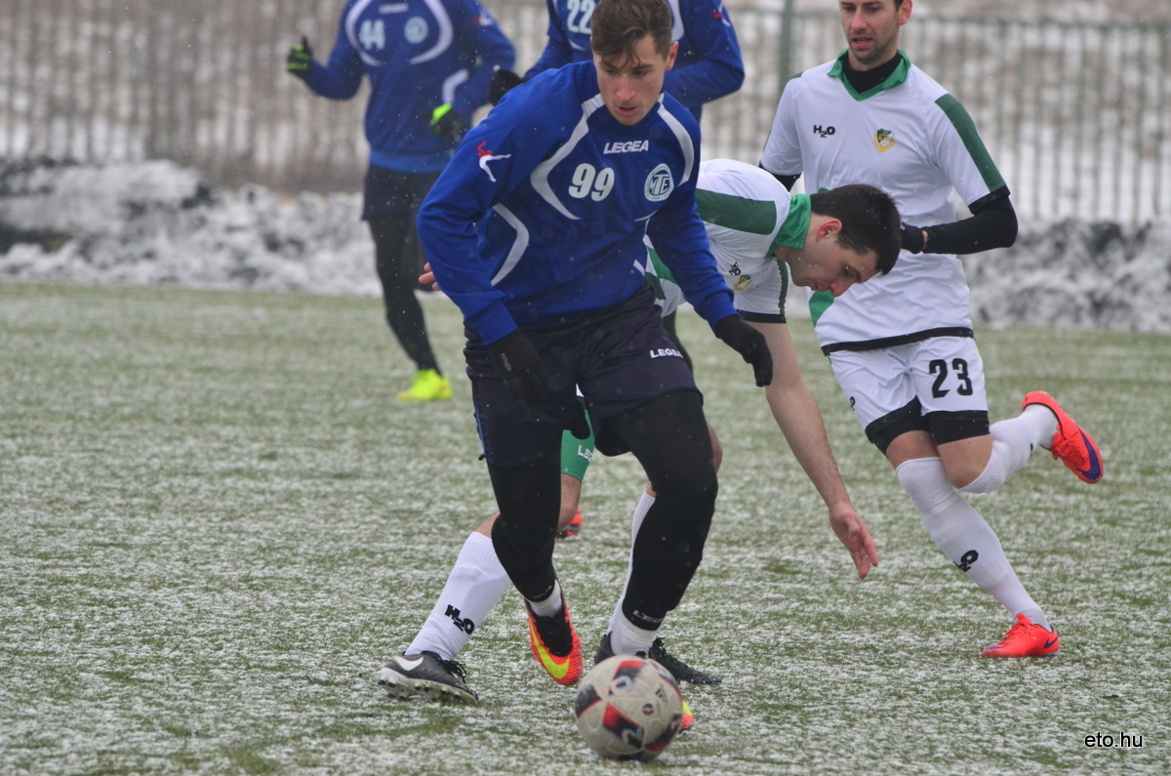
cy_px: 388
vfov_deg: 4.0
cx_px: 586
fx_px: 11200
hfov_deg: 6.0
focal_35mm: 345
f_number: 5.3
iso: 400
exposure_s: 1/640
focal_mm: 230
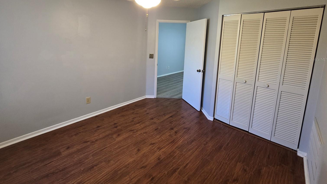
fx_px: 130
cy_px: 59
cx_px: 156
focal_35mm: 15
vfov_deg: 68.3
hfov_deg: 102.9
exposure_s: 1/60
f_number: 2.2
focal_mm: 2.2
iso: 200
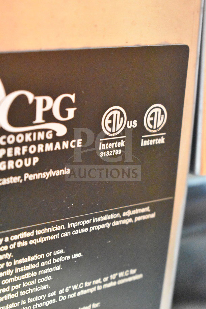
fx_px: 708
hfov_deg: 16.6
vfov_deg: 24.6
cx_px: 103
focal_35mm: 82
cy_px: 154
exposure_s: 1/80
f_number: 5.6
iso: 25600
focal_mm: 55
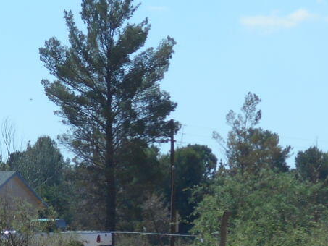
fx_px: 3279
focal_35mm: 346
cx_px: 12
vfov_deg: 4.3
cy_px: 278
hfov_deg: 5.7
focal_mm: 17.6
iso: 80
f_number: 5.5
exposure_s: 1/500
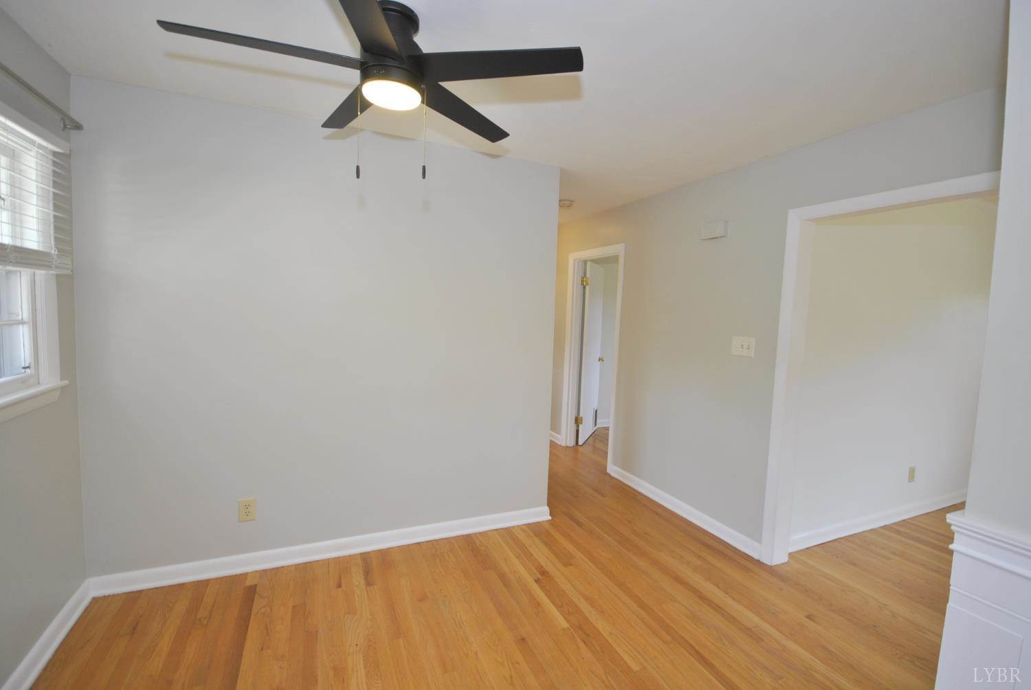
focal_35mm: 15
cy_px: 345
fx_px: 430
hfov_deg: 100.3
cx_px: 516
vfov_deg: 77.5
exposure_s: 1/60
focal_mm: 10
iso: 200
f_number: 4
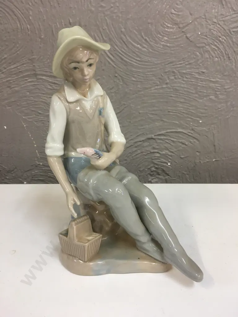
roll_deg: +0.2
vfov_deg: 61.7
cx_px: 119
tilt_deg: -16.0
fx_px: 266
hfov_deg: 48.2
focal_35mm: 29
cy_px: 158
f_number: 2.2
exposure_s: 1/17
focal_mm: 4.15
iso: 32
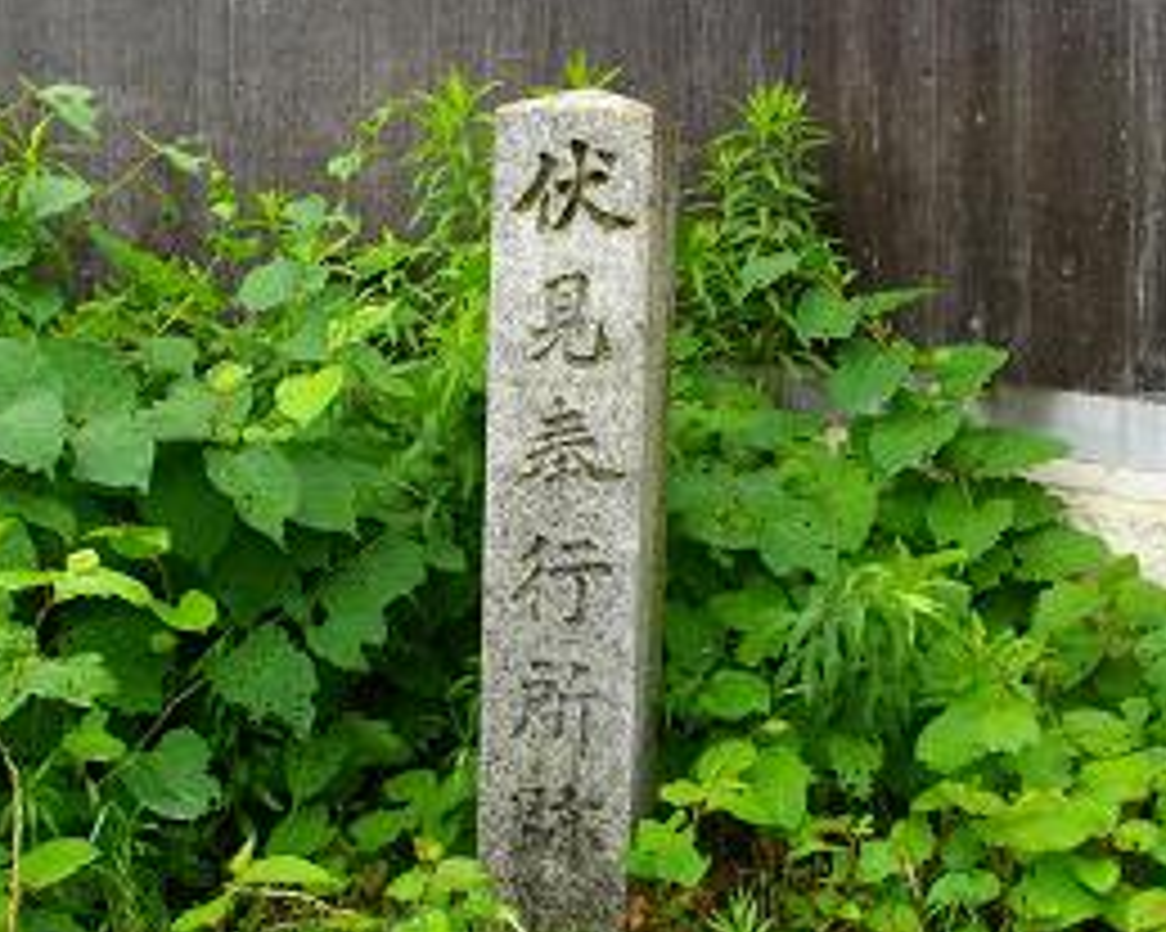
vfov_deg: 32.1
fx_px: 1621
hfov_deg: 39.6
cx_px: 603
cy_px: 493
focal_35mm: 47
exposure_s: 1/160
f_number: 2.9
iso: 100
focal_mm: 5.7
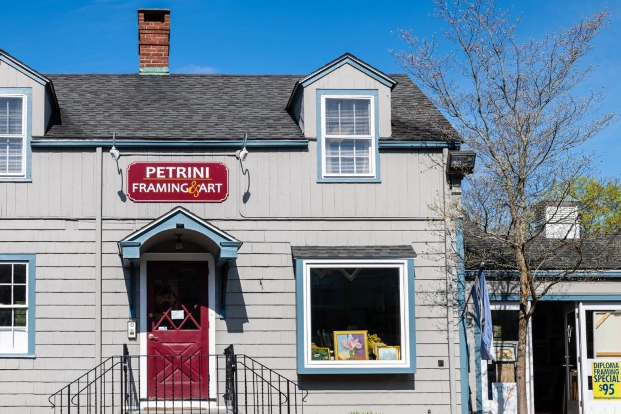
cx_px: 182
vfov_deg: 21.8
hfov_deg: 32.0
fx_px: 1069
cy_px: 298
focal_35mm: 62
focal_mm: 42
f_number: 11
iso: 200
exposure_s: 1/250
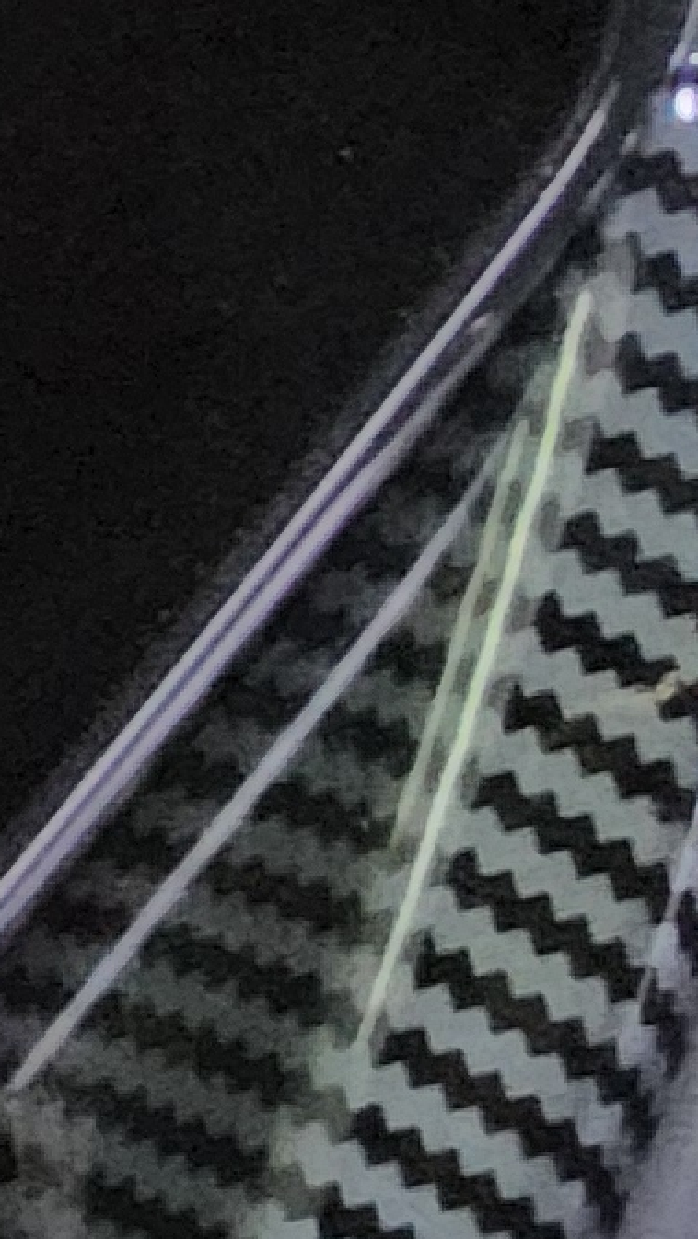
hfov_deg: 5.2
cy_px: 534
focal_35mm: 167
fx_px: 5490
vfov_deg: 12.9
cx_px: -3090
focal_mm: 3.08
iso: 250
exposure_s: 1/120
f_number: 2
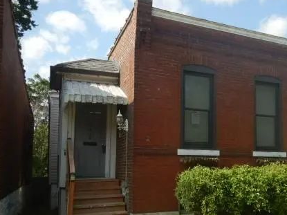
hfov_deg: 49.1
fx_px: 307
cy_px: 149
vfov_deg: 38.1
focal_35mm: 37
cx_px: 195
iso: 125
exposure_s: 1/1000
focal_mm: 4.3
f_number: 2.8
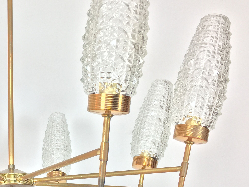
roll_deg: -0.6
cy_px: 153
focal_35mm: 58
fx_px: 417
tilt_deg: +10.8
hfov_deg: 31.1
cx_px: 7
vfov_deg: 24.8
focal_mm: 4.15
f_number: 2.2
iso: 25
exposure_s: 1/33
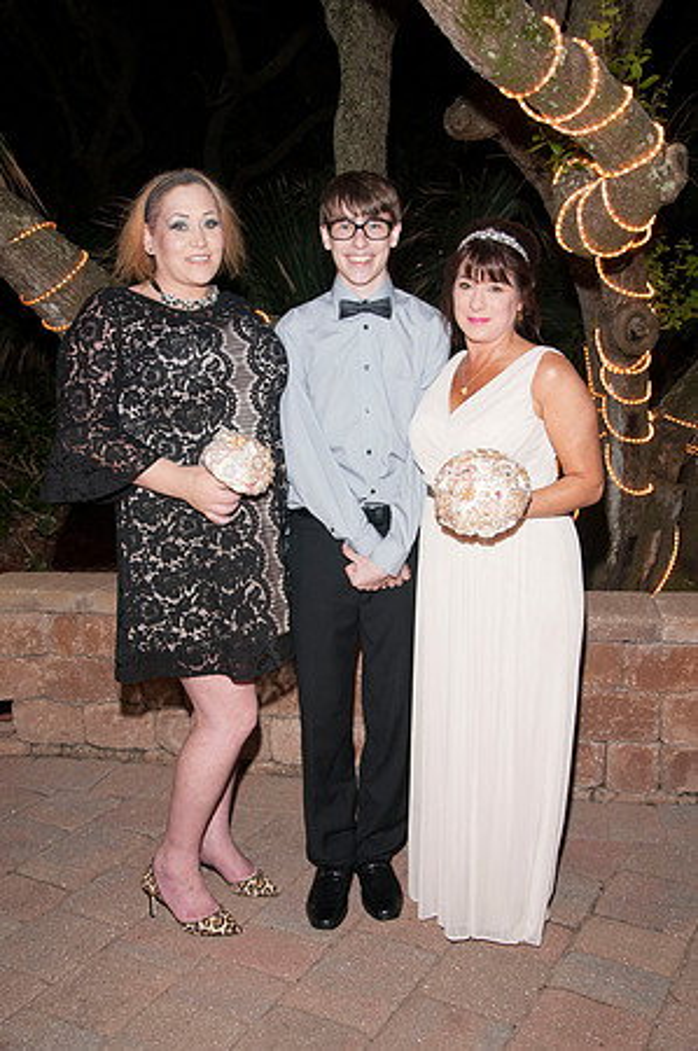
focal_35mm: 38
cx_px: 349
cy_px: 526
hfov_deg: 35.4
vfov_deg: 51.3
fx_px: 1093
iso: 400
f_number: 5.6
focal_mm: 25
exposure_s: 1/30
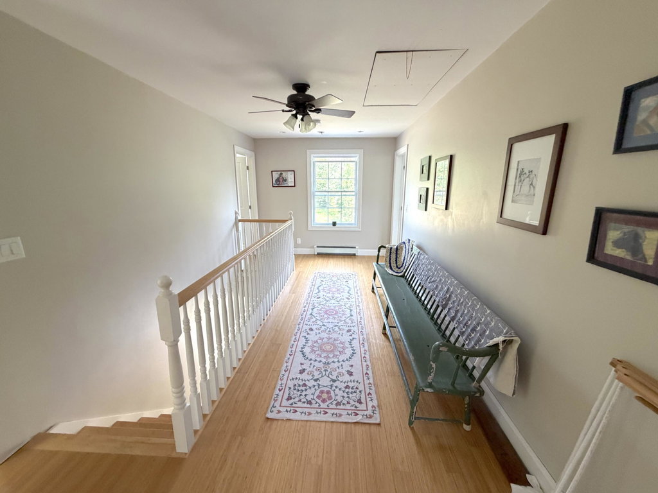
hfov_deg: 102.1
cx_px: 329
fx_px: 266
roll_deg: +0.2
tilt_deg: -11.7
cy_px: 246
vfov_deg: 85.7
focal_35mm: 14
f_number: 2.2
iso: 320
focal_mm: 2.22
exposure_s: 1/64
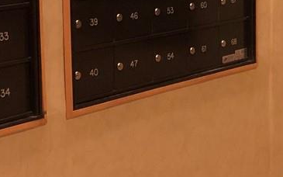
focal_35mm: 130
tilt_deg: -5.5
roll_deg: +0.7
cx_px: 340
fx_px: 1002
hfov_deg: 15.5
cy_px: -12
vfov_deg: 10.0
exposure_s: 1/15
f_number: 1.8
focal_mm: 4
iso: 100
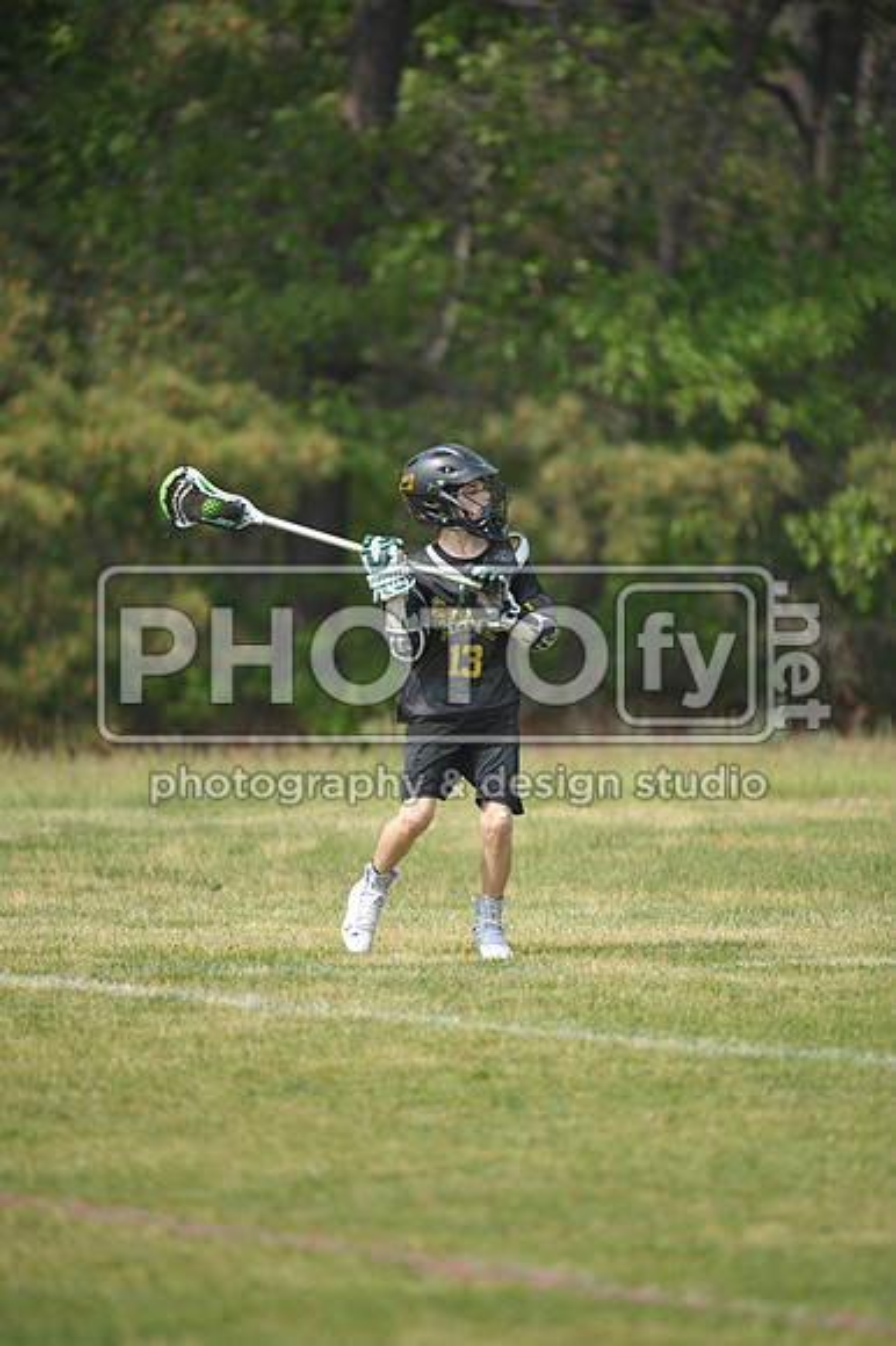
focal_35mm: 400
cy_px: 673
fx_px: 14950
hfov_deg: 3.4
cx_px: 448
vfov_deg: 5.2
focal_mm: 400
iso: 640
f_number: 4
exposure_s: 1/2000
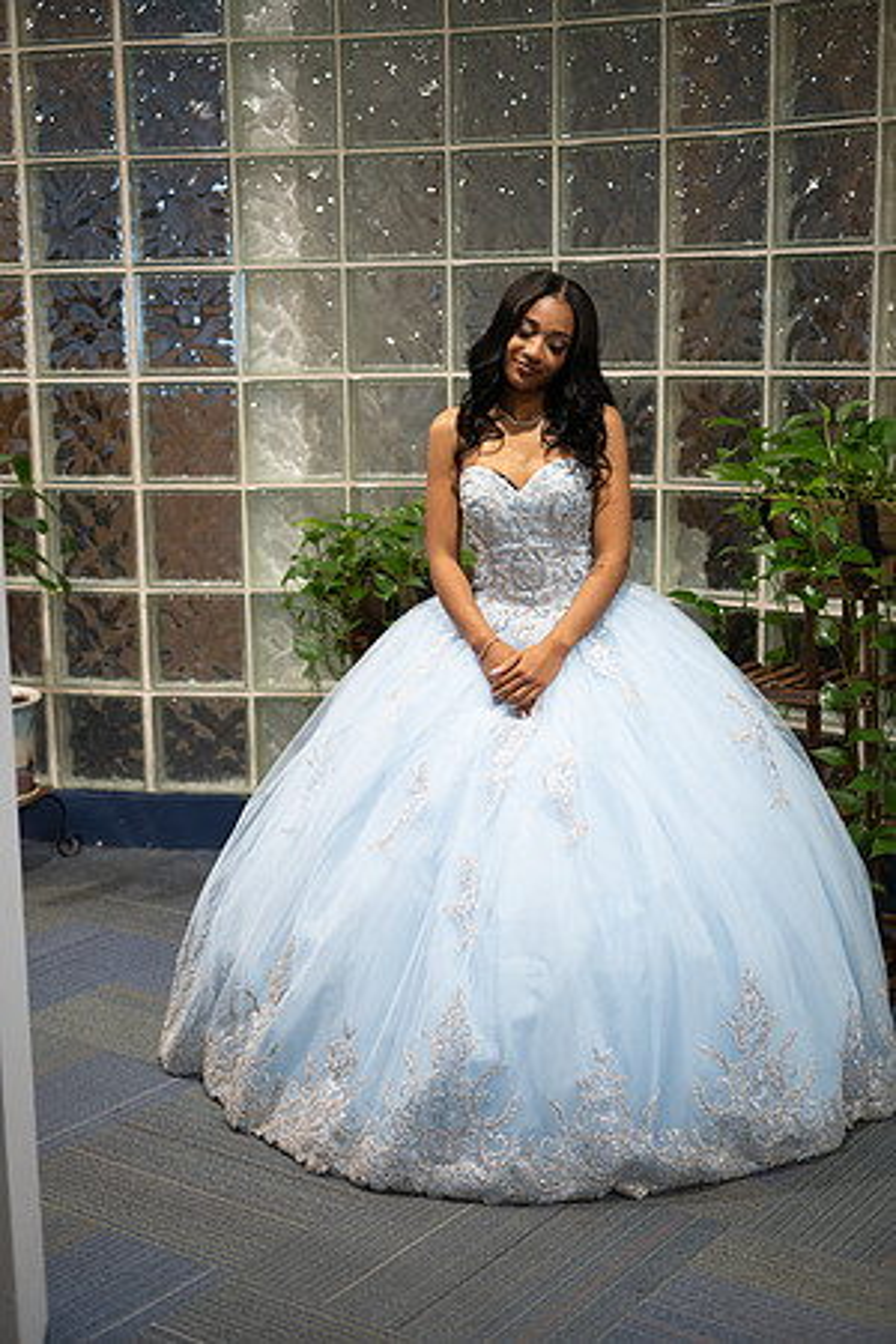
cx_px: 448
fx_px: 1941
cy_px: 672
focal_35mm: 52
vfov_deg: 38.2
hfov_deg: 26.0
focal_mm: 50
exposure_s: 1/160
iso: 640
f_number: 2
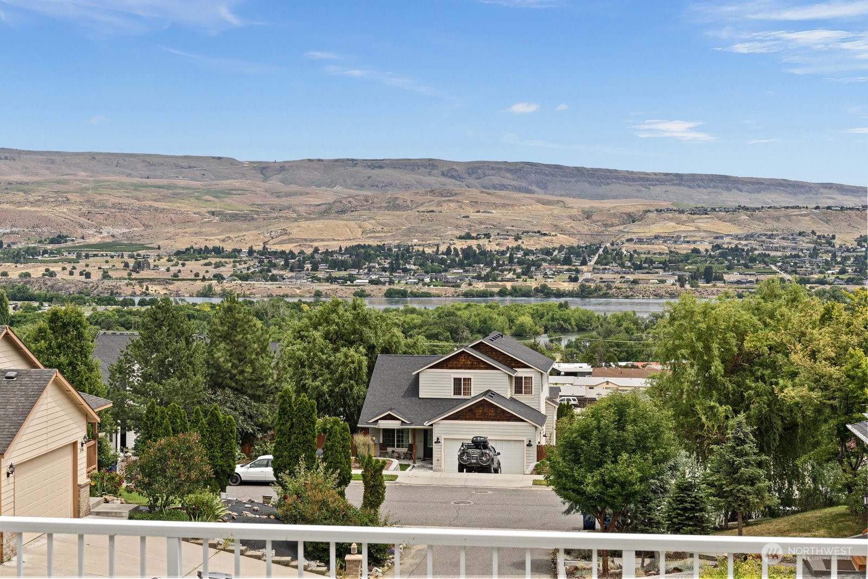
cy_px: 290
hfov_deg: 38.2
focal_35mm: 52
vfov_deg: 26.0
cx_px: 434
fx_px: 1254
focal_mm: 35
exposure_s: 1/2000
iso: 1250
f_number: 7.1
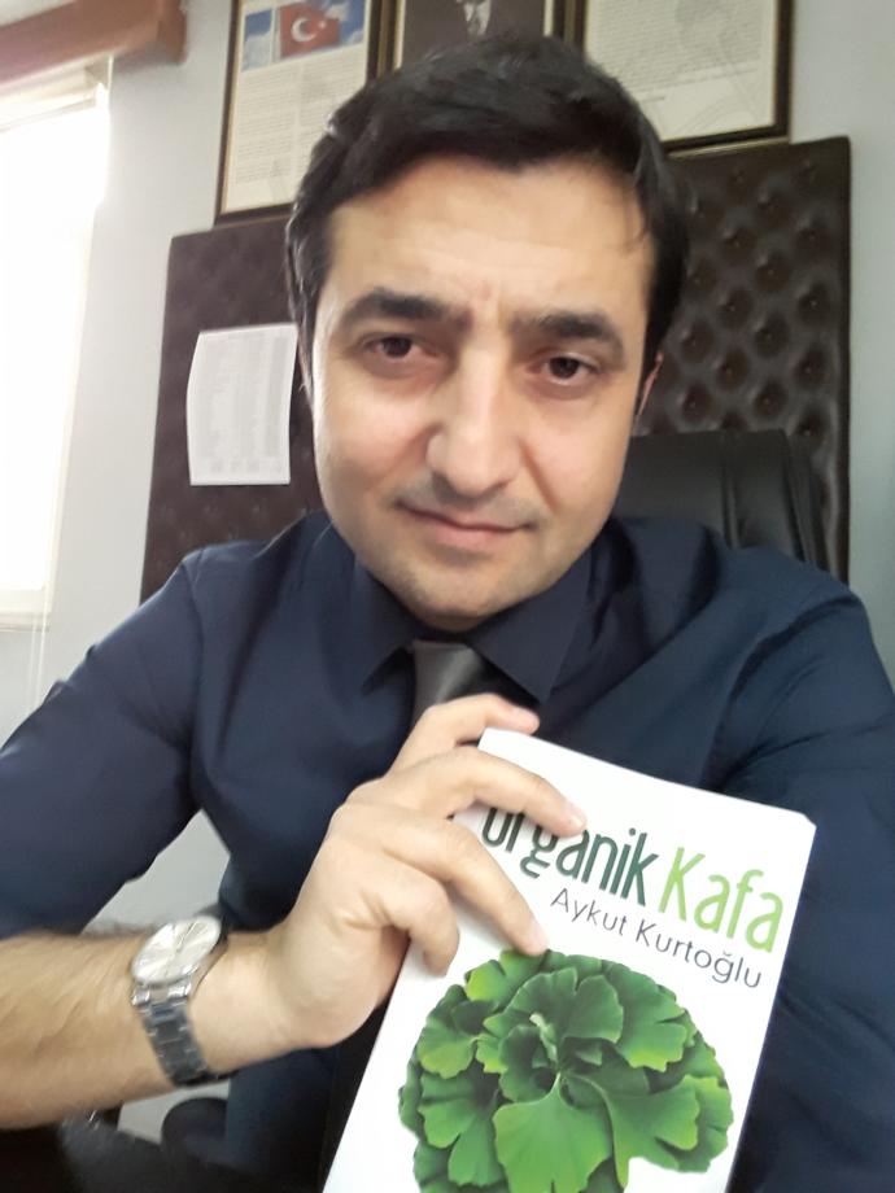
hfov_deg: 58.9
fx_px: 793
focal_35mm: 23
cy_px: 596
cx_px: 448
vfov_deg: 73.9
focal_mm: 1.92
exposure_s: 1/13
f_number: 2.2
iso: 200
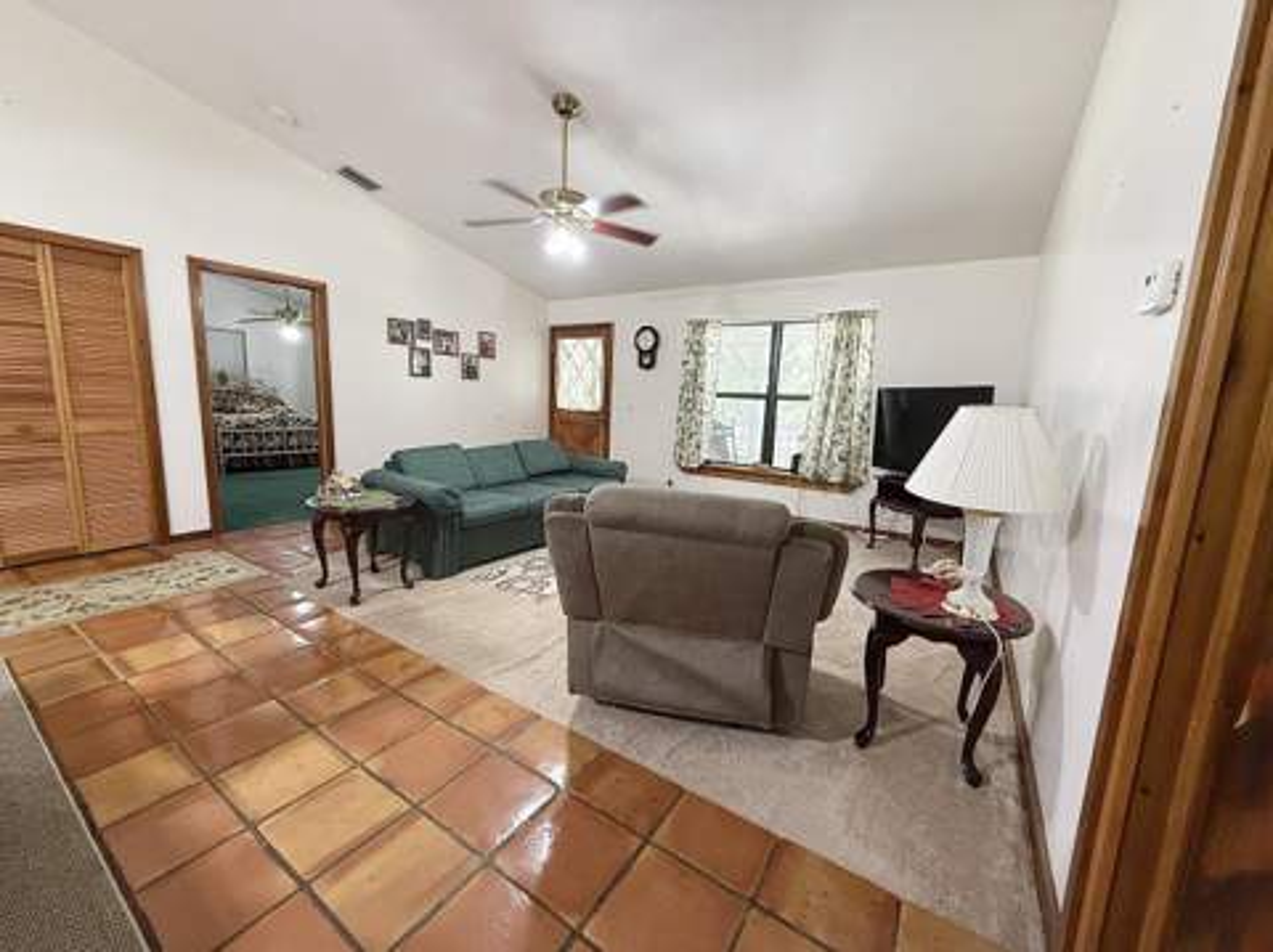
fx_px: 514
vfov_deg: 85.6
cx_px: 636
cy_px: 476
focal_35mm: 14
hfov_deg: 102.1
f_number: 2.2
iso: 320
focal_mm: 2.22
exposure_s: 1/60
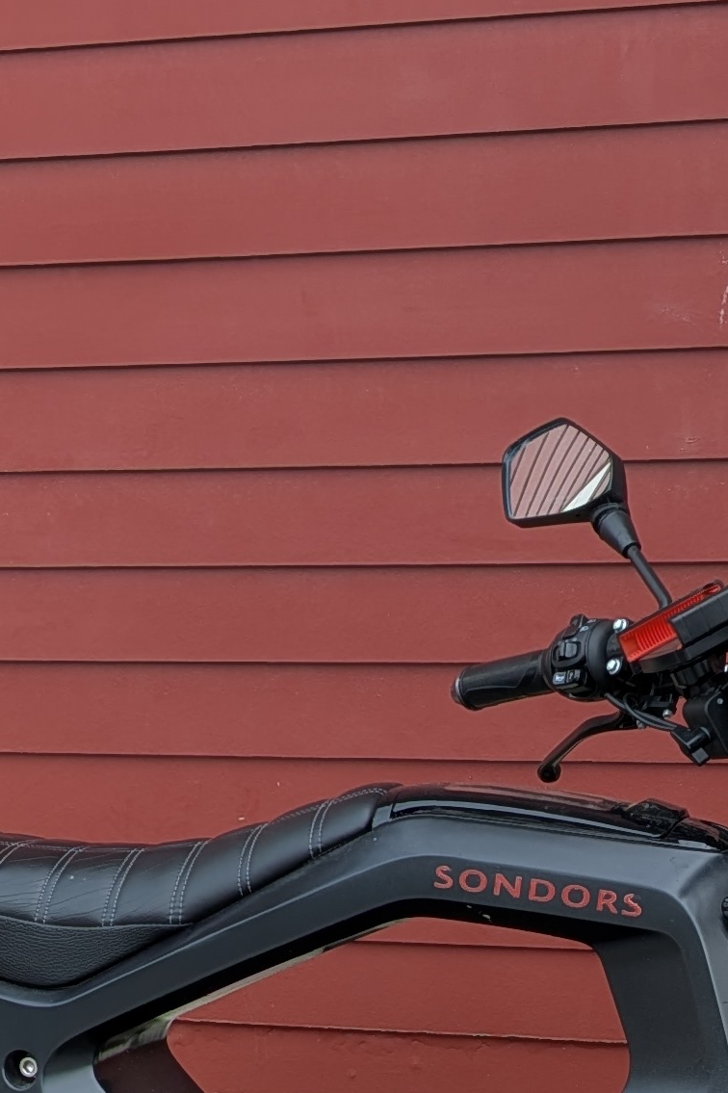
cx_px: 363
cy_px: 1088
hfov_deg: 15.5
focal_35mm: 88
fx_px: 2671
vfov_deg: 22.3
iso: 26
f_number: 1.7
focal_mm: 4.53
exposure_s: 1/560
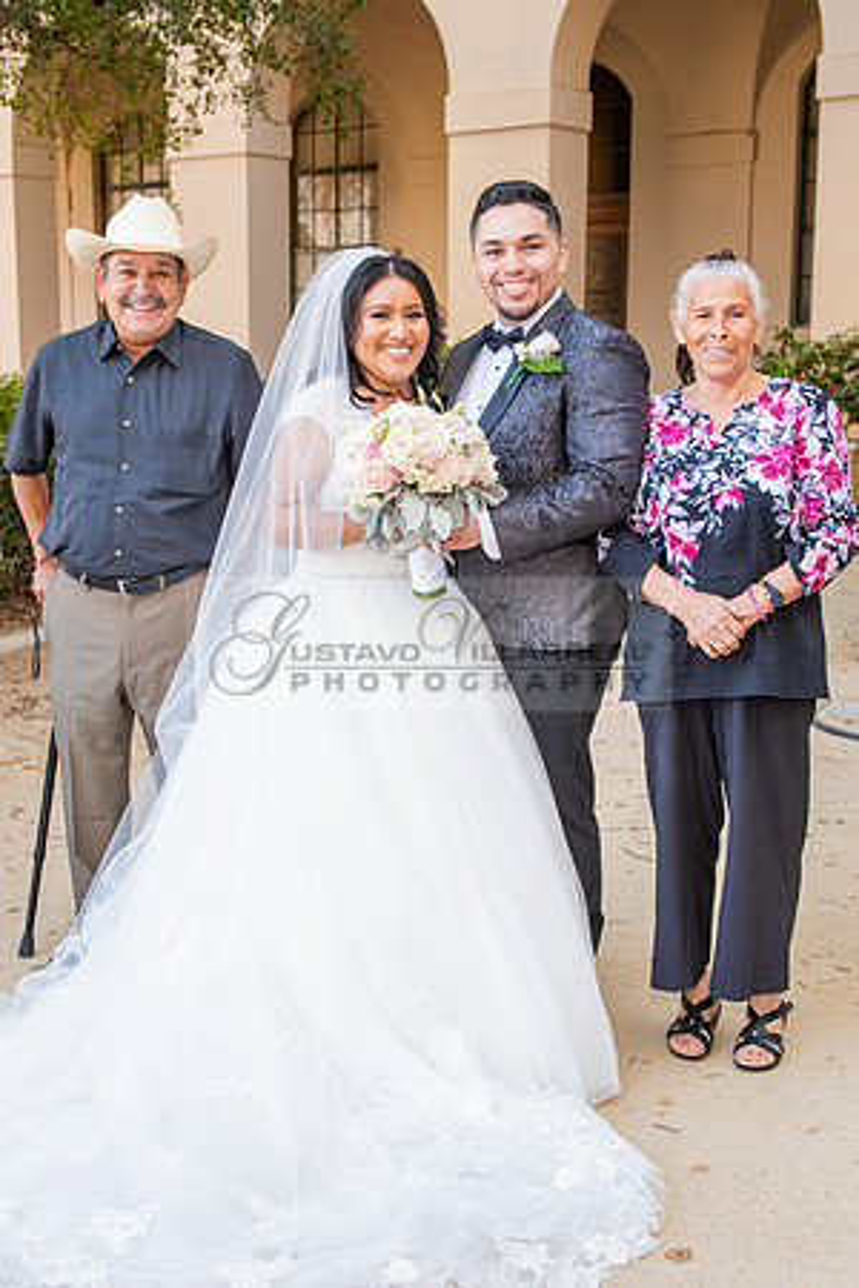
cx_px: 387
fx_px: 1717
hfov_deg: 28.1
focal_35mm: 48
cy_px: 644
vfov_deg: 41.1
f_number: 4.5
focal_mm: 32
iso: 640
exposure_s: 1/200
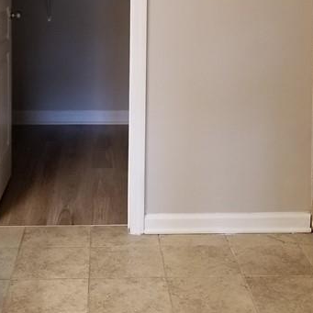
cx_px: 135
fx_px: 706
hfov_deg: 25.0
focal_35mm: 69
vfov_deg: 23.8
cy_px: -8
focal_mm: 4.3
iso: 160
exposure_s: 1/30
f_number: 1.7
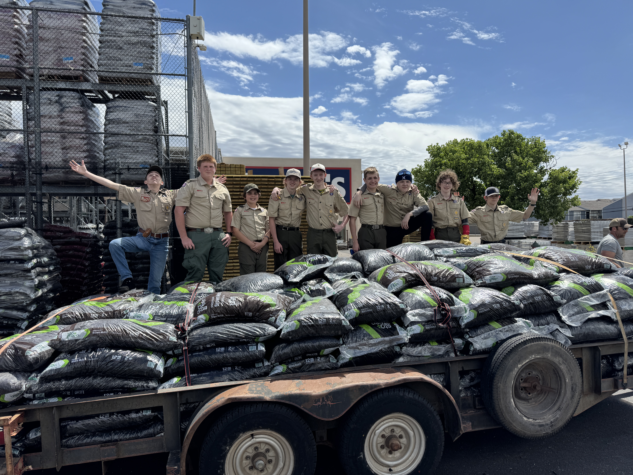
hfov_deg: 71.6
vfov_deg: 56.8
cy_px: 238
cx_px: 316
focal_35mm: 24
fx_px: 439
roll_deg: +1.5
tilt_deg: -0.6
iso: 80
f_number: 1.78
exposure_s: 1/5348
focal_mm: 6.76
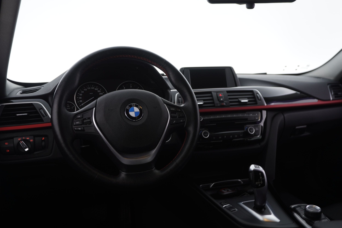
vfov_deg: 41.7
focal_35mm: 32
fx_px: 299
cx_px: 171
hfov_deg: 59.5
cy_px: 114
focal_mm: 21
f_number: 4
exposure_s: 1/2
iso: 100
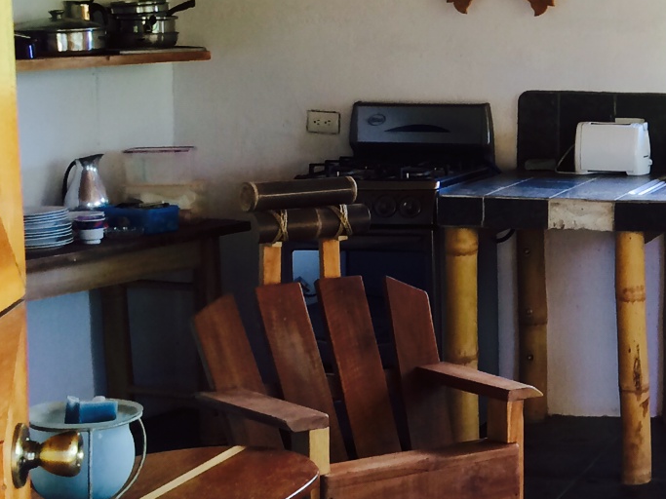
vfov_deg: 16.4
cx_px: 928
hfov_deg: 19.6
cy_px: 155
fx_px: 1731
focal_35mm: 90
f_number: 2.2
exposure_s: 1/30
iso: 40
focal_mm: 4.12
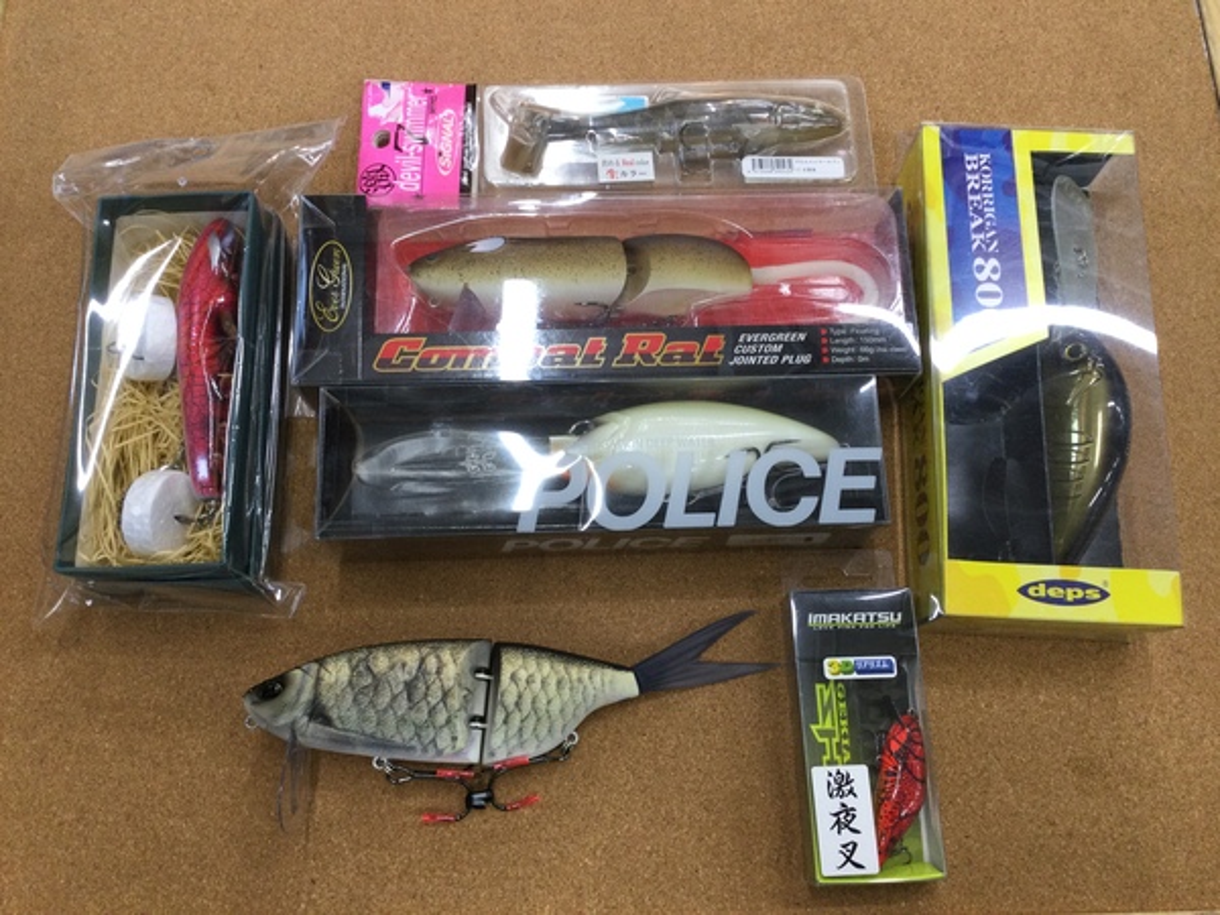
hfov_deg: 58.4
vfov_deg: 45.4
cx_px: 610
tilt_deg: -74.4
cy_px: 458
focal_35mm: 31
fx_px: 1093
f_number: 2.4
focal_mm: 3.3
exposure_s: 1/30
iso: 25
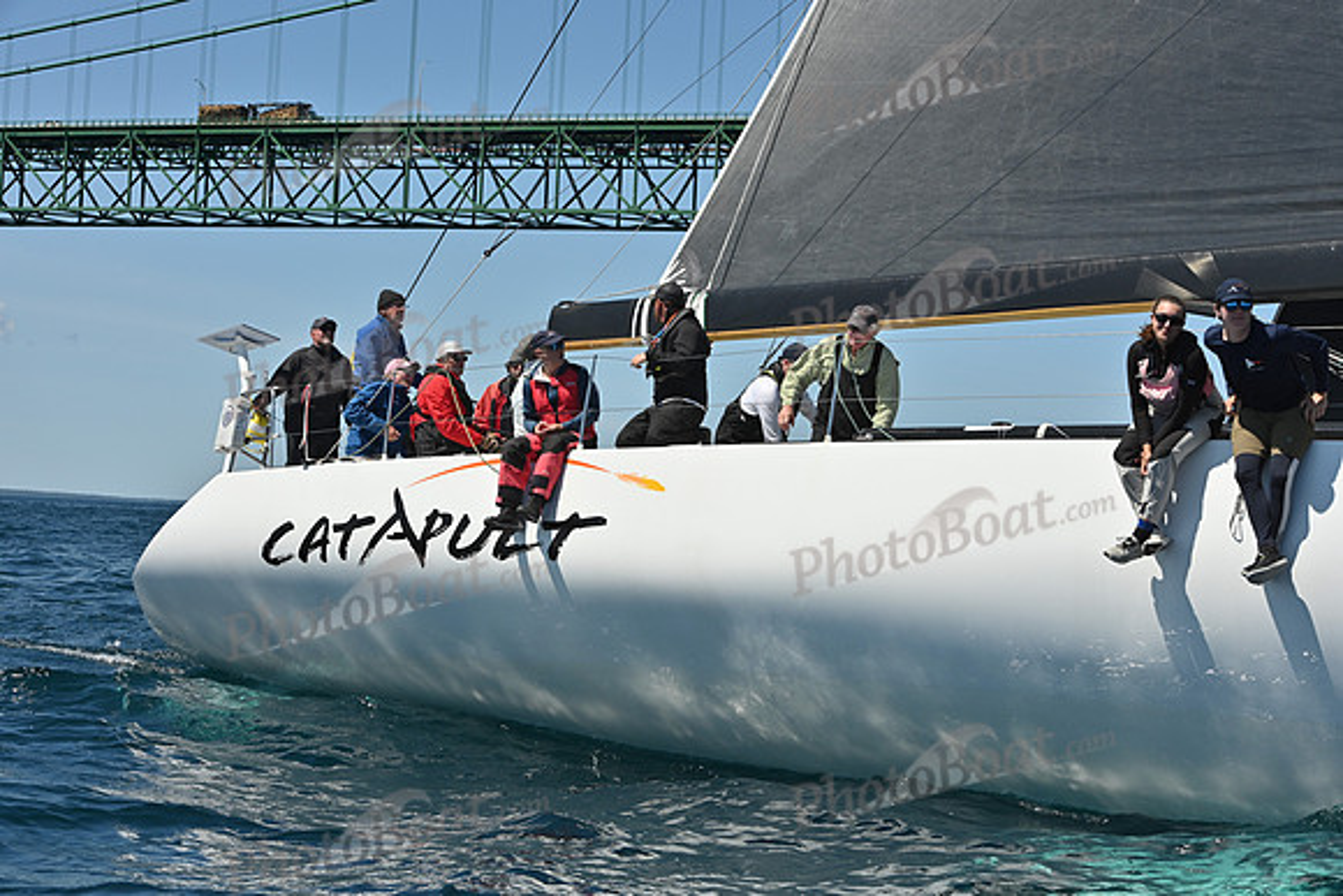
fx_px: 2612
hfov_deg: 28.8
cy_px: 448
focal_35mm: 70
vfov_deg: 19.5
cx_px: 672
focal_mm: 70
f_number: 11
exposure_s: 1/1000
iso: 320
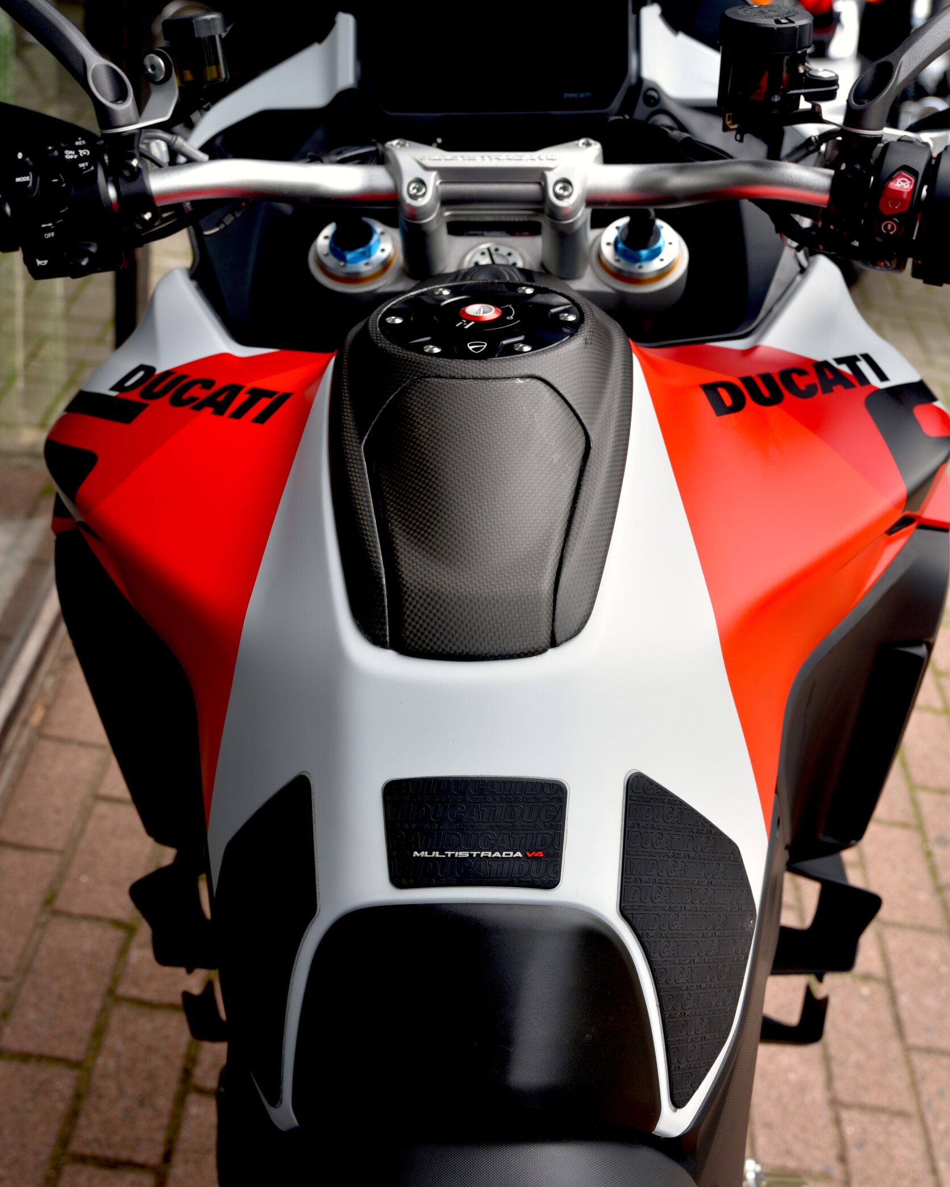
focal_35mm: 46
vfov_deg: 40.3
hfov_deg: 32.7
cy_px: 623
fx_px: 1617
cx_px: 472
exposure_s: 1/125
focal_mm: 40
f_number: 5.6
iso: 200
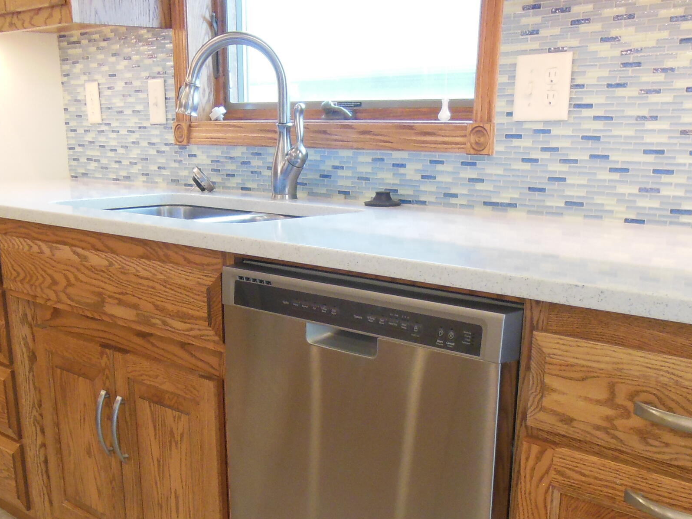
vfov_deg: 29.6
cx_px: 300
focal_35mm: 47
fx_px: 940
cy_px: 464
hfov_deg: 40.4
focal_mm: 4.5
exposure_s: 1/30
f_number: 3.5
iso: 400
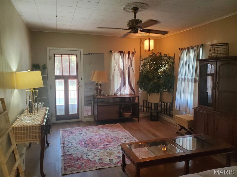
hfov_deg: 67.3
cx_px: 118
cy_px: 88
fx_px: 178
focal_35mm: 26
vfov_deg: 53.1
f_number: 1.5
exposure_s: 1/120
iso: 500
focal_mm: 4.3
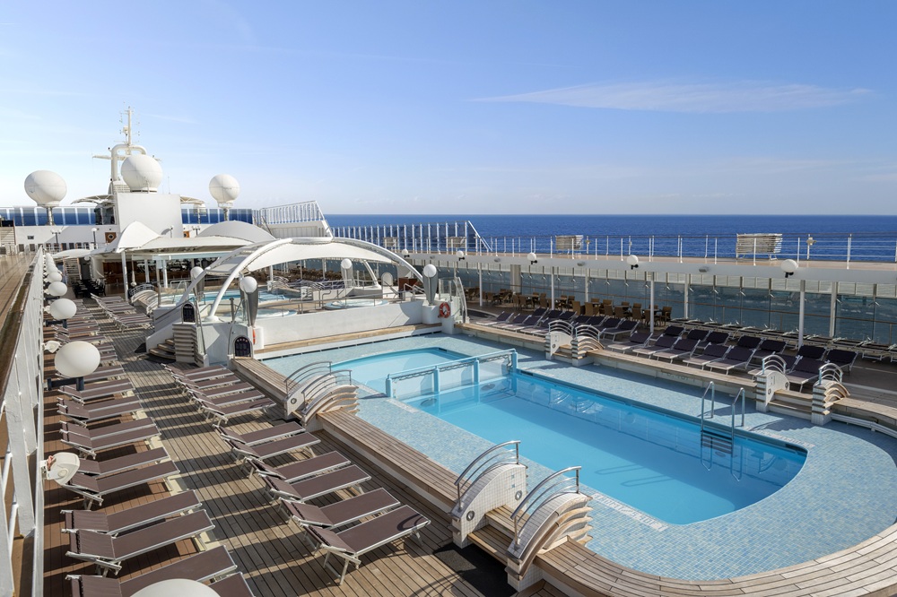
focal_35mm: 22
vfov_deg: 57.2
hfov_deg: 78.6
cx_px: 448
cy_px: 298
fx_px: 548
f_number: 8
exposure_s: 1/320
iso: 200
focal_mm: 22
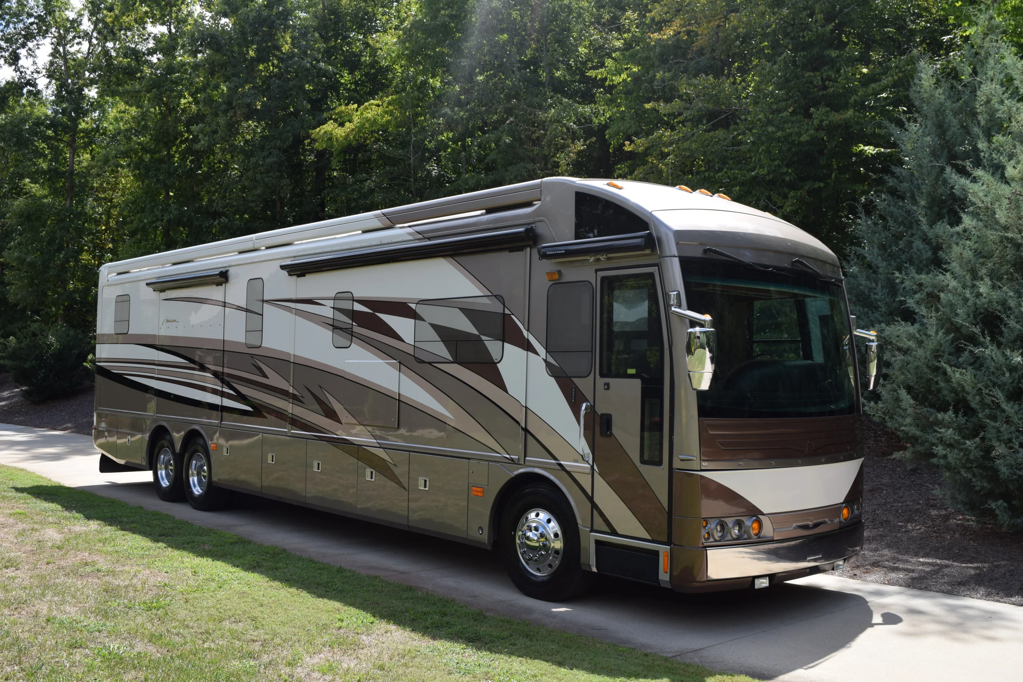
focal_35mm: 36
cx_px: 512
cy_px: 341
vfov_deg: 36.9
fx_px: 1023
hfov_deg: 53.1
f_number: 9
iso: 200
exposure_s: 1/320
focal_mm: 24
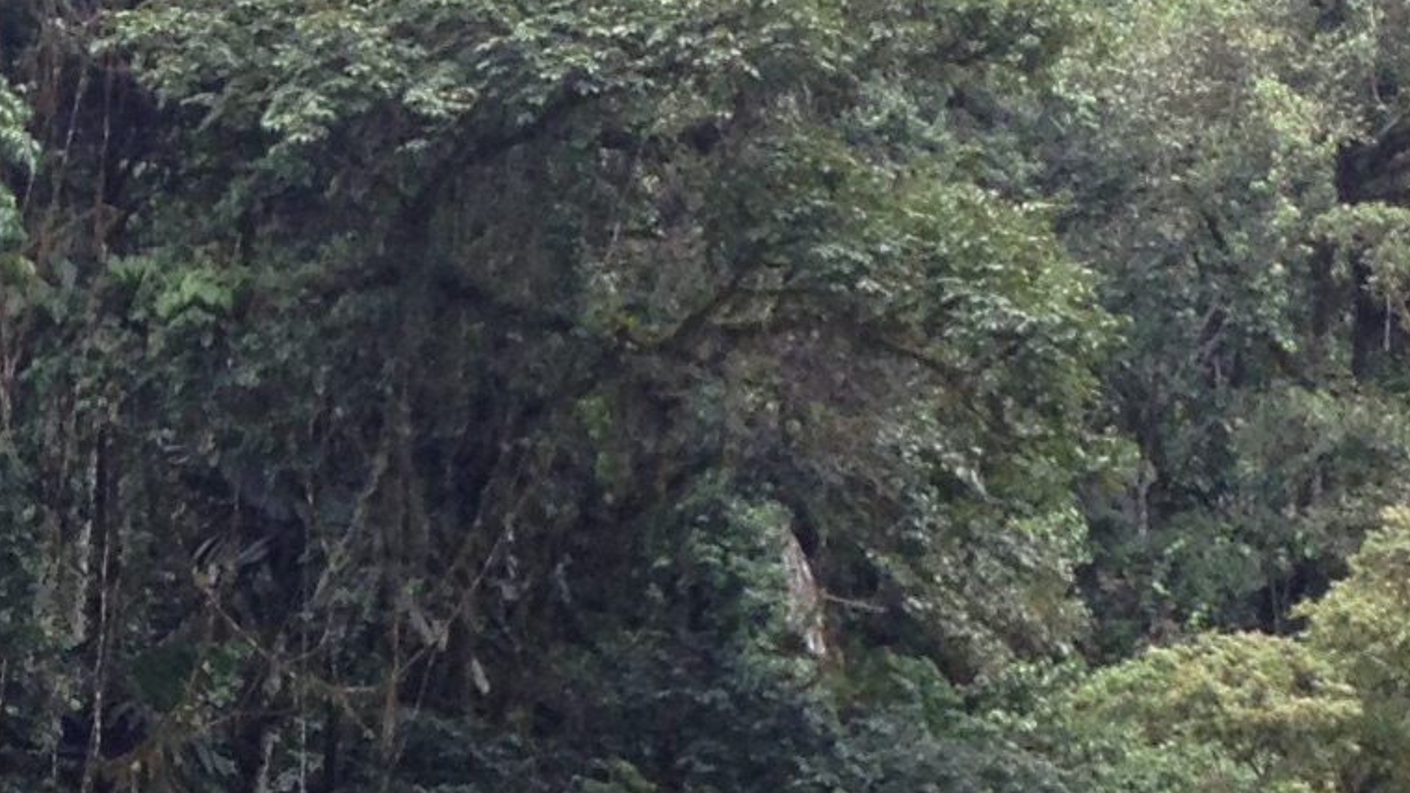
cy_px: 1332
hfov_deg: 12.9
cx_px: -7
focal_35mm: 164
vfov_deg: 7.2
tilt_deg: +2.5
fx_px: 6132
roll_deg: -0.8
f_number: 2.4
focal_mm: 4.28
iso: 50
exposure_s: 1/329
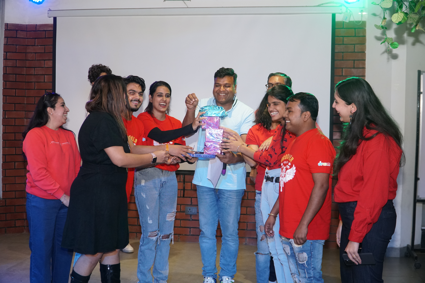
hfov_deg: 41.1
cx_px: 212
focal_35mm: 48
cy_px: 142
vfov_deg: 28.1
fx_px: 567
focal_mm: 32
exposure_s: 1/125
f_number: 4
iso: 1250
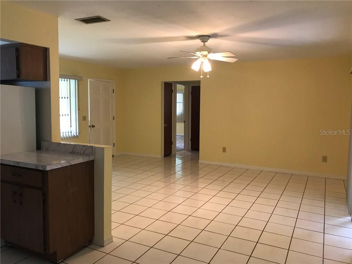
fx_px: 285
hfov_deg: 63.4
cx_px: 176
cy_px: 132
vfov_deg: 49.7
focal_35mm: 28
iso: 40
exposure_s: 1/15
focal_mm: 3.99
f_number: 1.8
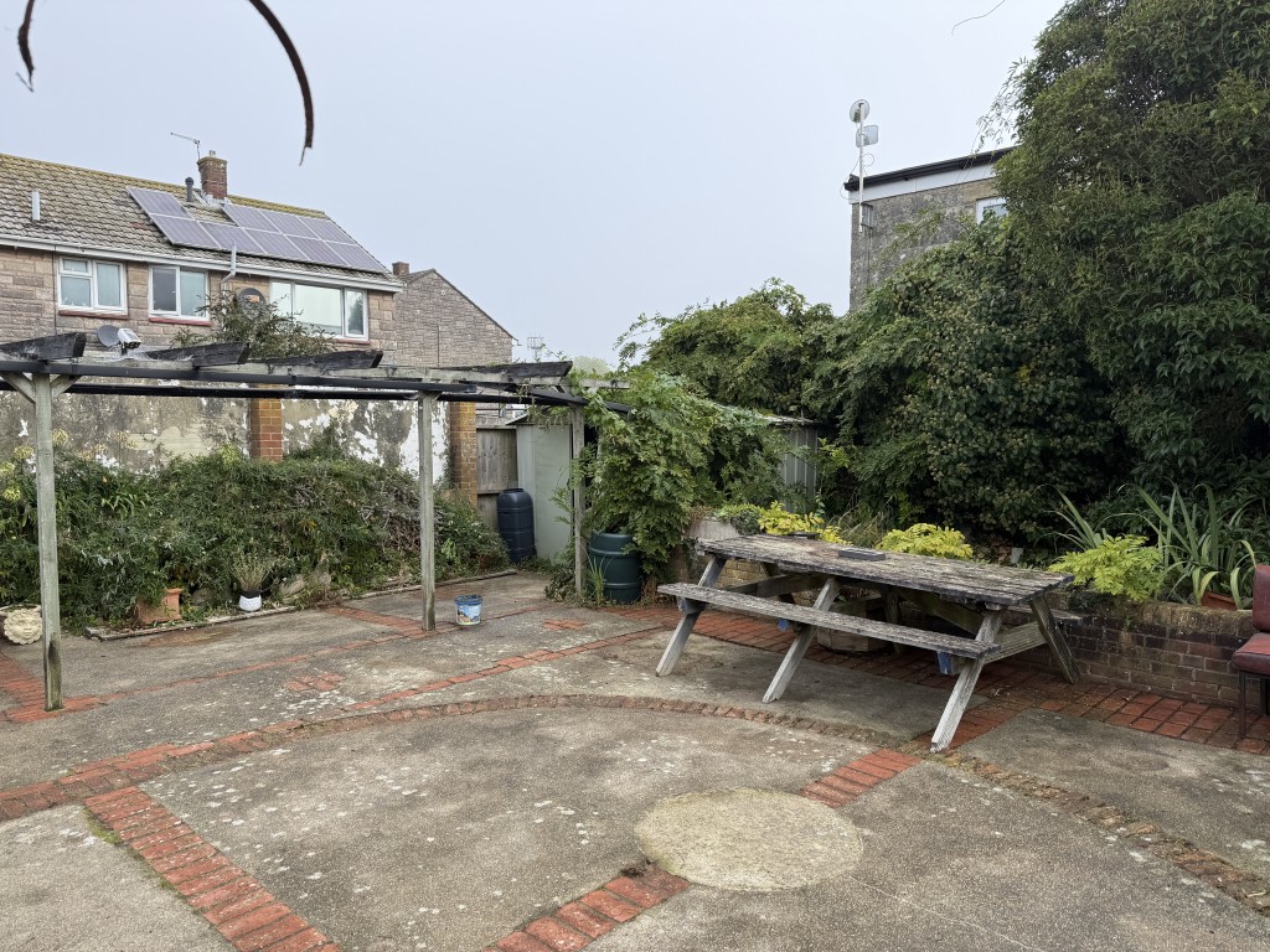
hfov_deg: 71.6
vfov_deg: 56.8
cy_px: 476
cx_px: 635
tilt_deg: -2.9
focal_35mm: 24
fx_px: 881
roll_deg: -0.2
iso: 80
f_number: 1.78
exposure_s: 1/1727
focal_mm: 6.76
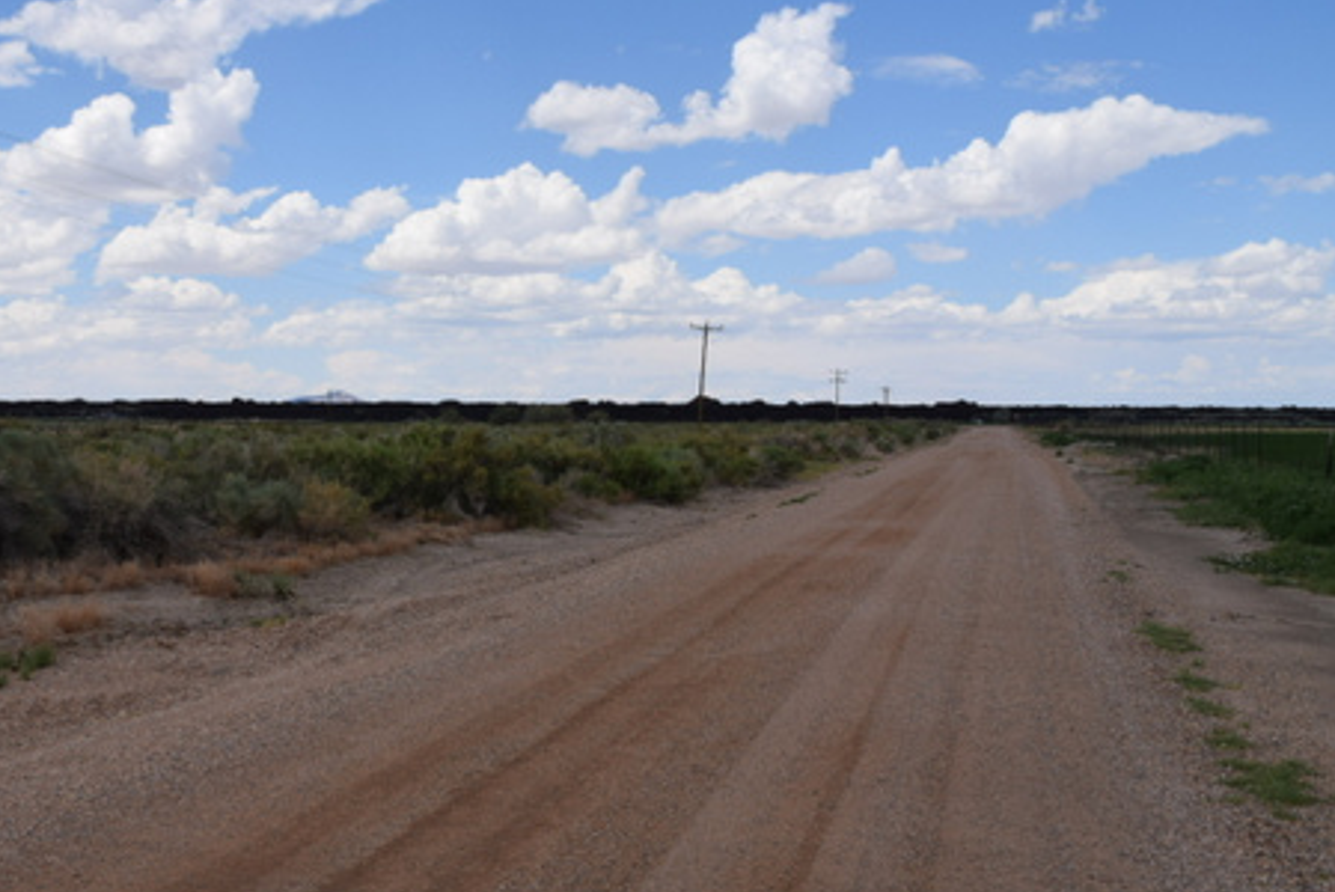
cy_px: 406
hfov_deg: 41.3
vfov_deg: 28.7
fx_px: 1744
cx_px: 440
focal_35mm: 47
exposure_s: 1/200
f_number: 11
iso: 100
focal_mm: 22
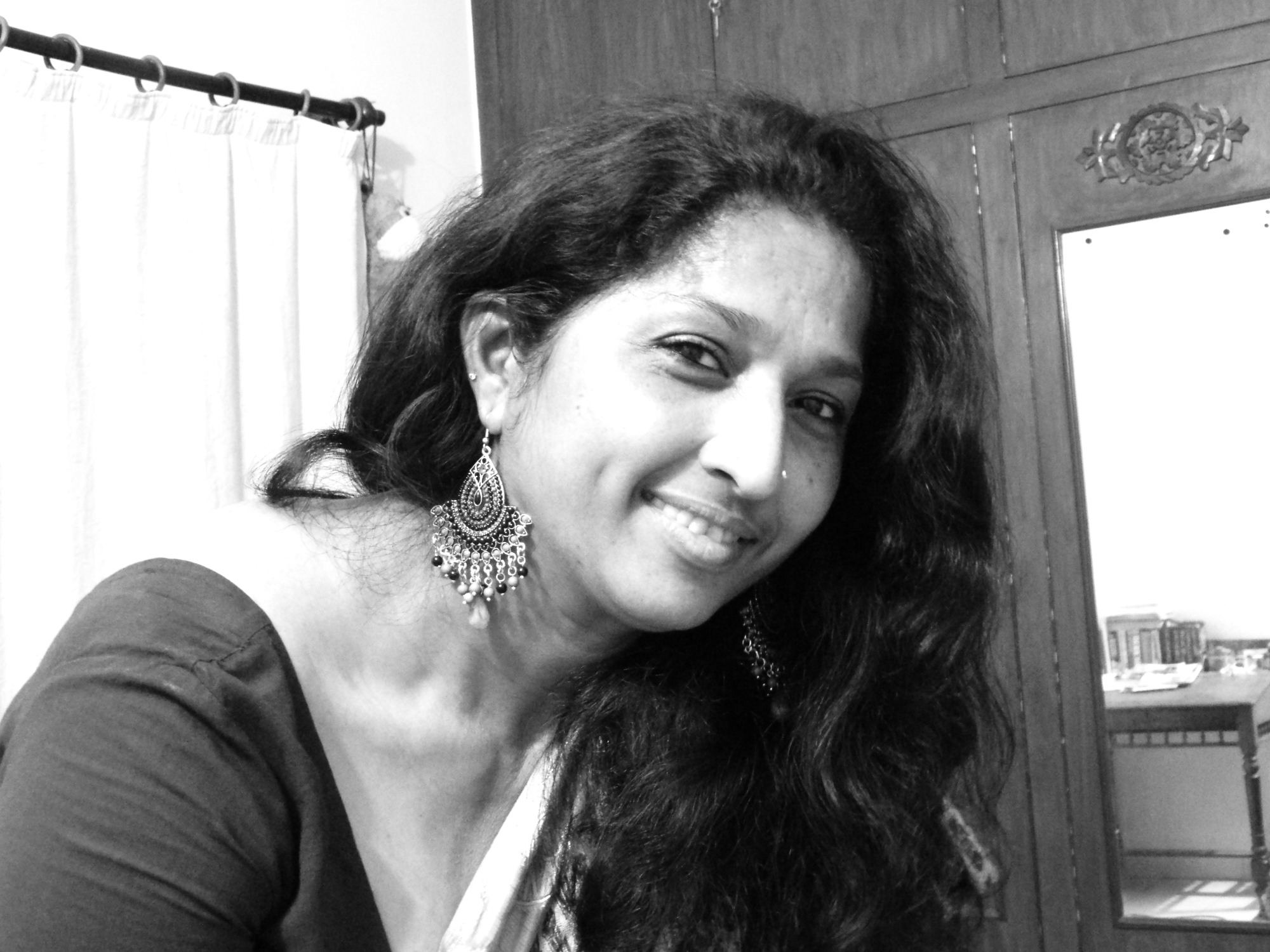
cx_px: 635
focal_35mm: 47
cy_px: 476
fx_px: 1724
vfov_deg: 30.9
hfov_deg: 40.4
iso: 800
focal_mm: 8.4
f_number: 3.6
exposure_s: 1/6
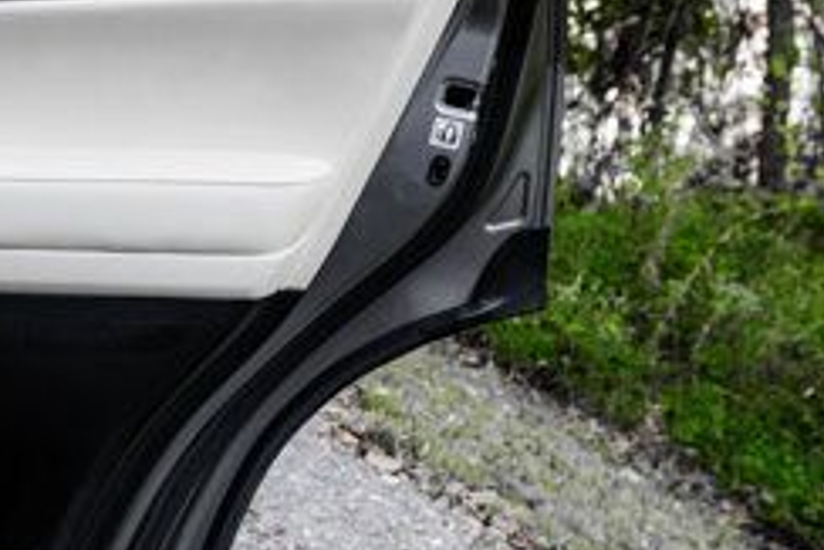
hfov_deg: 29.9
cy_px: 177
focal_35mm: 63
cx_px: 14
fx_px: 1443
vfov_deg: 21.5
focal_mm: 24
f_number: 5
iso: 1000
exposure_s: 1/200
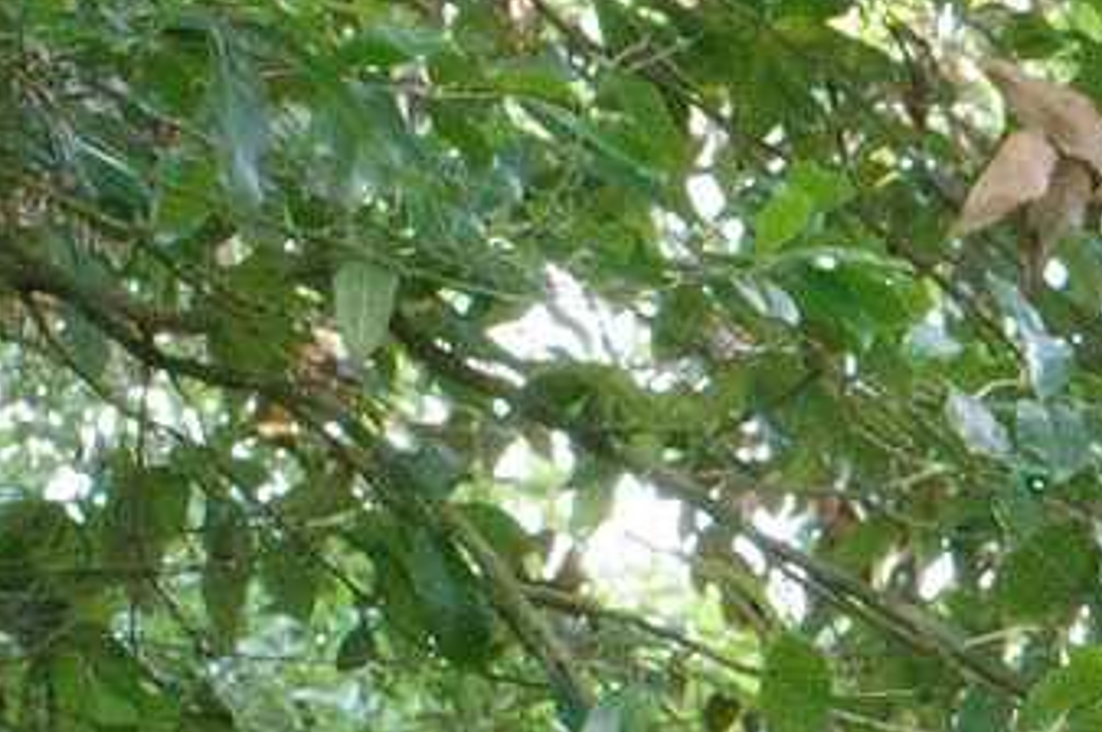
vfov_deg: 6.4
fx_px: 6514
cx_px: 3214
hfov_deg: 8.3
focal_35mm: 213
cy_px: 1005
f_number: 5
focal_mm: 18.3
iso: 4000
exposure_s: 1/400
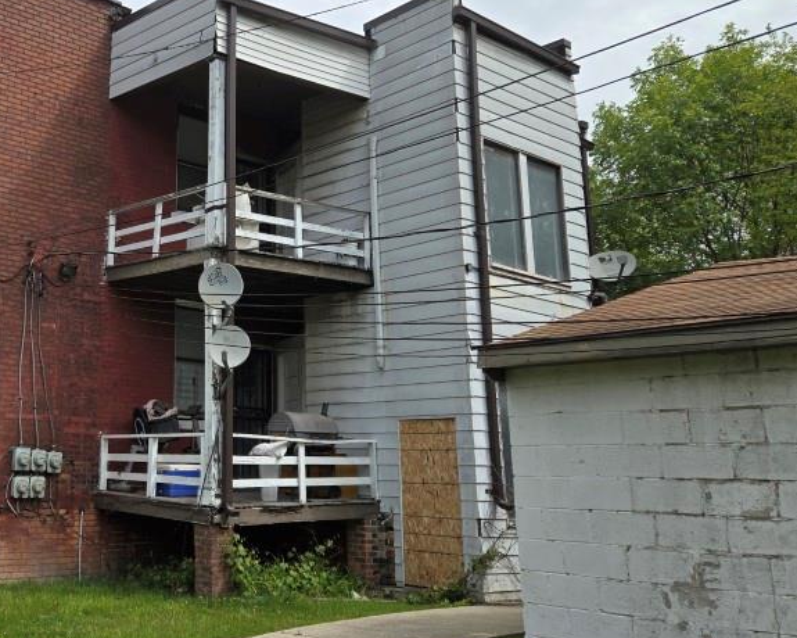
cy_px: 276
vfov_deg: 37.3
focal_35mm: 40
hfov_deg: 43.3
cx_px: 141
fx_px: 944
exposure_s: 1/2921
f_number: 1.8
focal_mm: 5.4
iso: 40
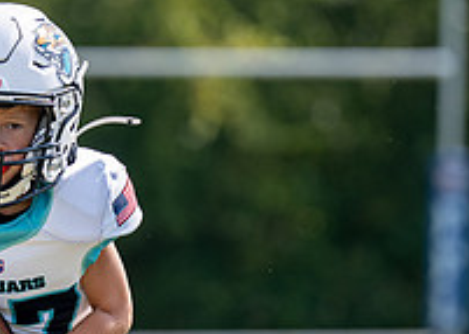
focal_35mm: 596
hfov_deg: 3.4
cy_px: 272
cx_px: 68
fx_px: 7928
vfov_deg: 2.4
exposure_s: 1/2500
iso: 160
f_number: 2.8
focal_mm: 162
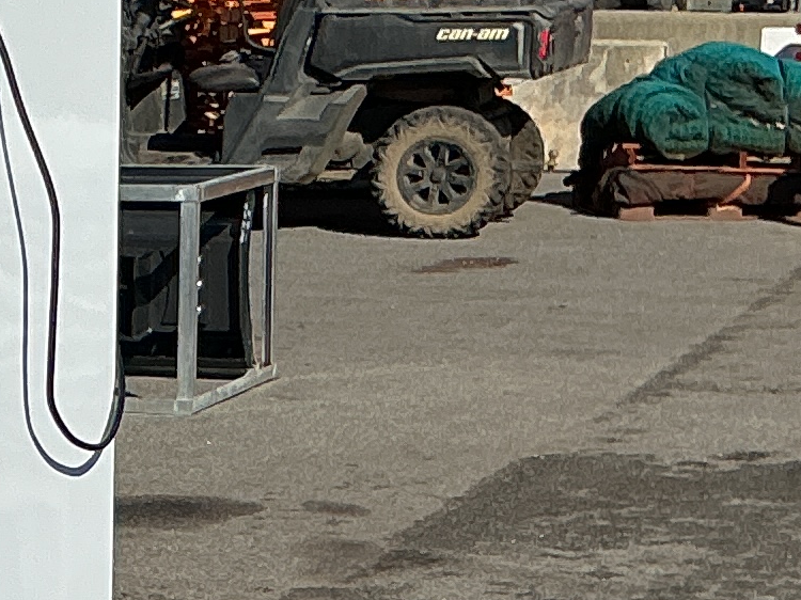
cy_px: 464
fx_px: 3609
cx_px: -456
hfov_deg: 12.0
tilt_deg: -9.2
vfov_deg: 9.5
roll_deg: +0.6
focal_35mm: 156
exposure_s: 1/4405
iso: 25
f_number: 1.8
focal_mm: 3
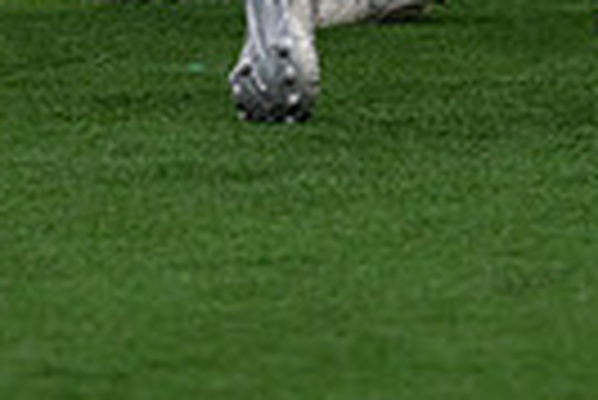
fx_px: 15482
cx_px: 701
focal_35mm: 931
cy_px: -458
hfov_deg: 2.2
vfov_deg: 1.5
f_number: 2.8
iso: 2000
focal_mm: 200
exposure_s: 1/1000
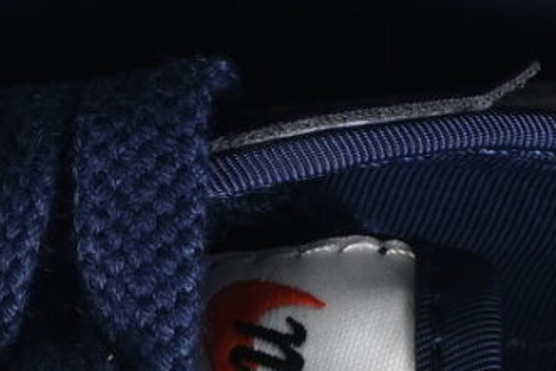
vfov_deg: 2.4
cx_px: -37
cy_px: 222
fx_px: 8961
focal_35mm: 580
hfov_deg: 3.5
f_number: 6.3
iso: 160
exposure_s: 1/60
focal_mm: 50
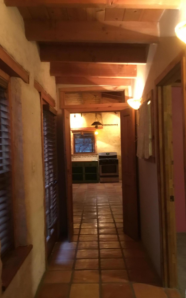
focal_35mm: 33
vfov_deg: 58.1
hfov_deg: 38.3
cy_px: 149
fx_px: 268
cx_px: 81
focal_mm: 3.3
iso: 400
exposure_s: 1/15
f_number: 2.4
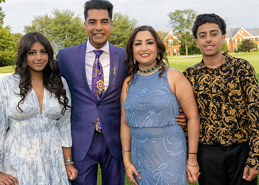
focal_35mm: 52
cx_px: 131
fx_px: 383
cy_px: 93
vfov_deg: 27.2
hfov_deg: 37.4
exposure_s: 1/250
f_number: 7.1
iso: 320
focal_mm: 36
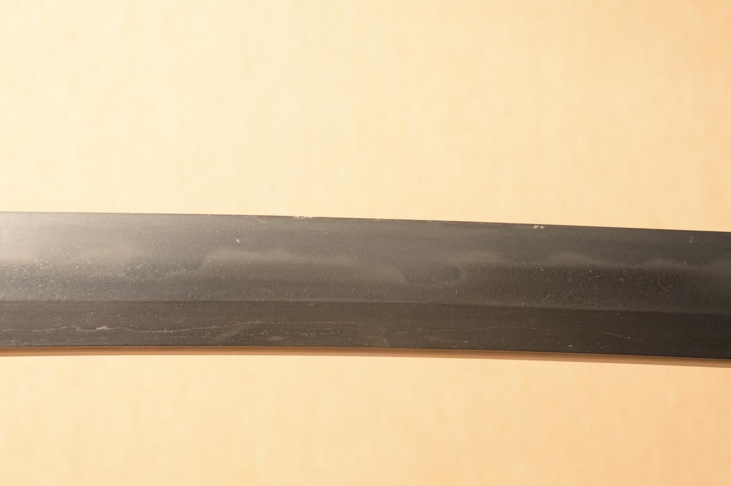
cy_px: 243
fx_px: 2130
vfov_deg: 13.0
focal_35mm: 105
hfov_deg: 19.5
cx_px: 366
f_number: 11
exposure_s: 1/1.6
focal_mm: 70
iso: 400
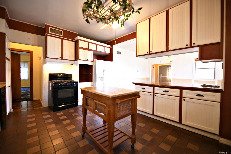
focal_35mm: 14
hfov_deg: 104.3
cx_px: 116
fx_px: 90
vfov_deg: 81.2
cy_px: 77
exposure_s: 1/15
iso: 280
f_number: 2.8
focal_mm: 14
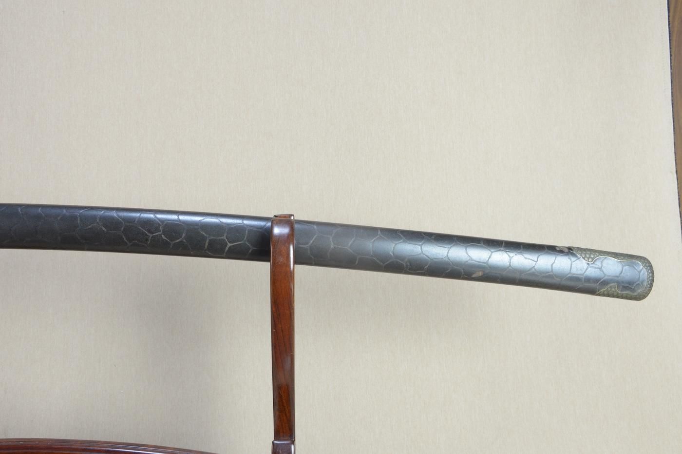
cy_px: 227
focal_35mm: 30
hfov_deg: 62.0
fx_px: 568
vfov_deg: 43.5
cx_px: 341
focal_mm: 20
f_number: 11
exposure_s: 1/1.6
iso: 400
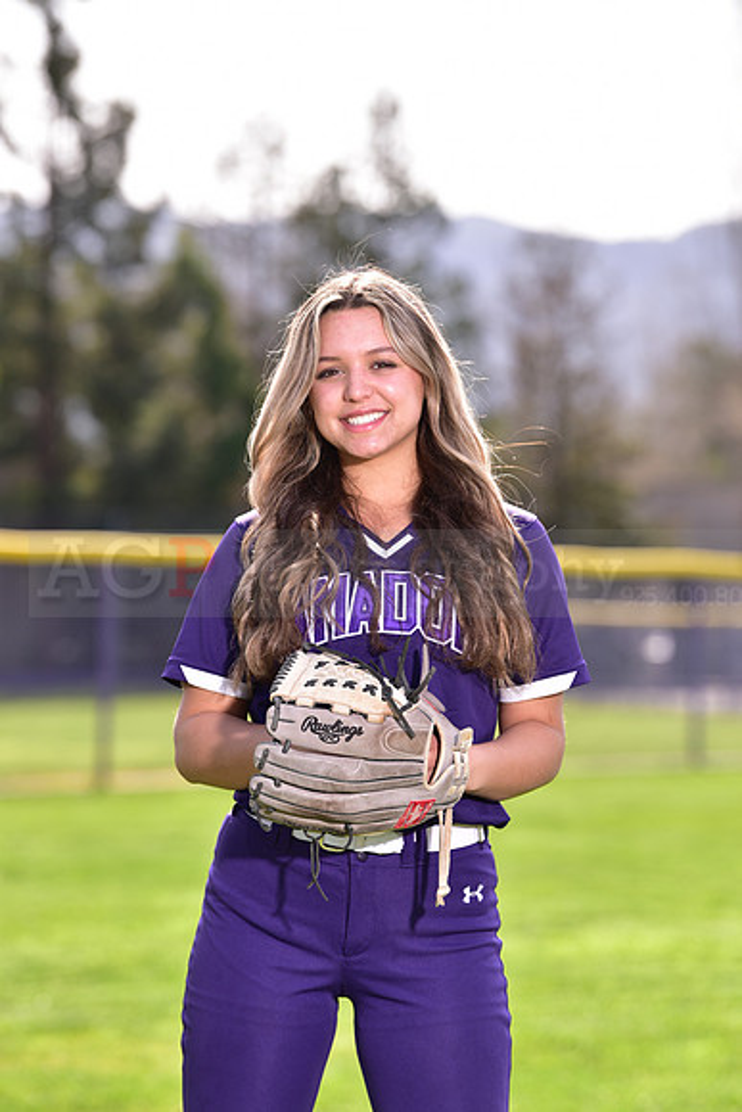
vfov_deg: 12.1
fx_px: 5252
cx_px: 371
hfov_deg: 8.1
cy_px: 556
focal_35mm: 170
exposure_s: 1/250
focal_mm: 170
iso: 80
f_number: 5
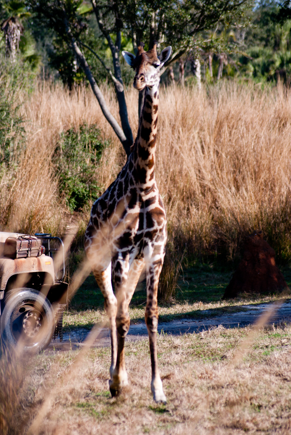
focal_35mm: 255
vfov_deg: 8.1
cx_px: 146
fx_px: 3083
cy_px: 218
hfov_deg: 5.4
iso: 100
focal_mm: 170
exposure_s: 1/400
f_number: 4.8
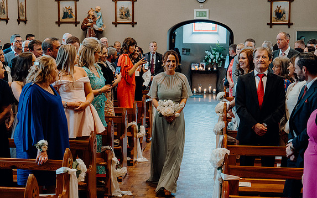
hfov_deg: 31.5
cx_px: 160
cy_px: 104
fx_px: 561
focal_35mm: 65
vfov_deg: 20.0
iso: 2000
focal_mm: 42
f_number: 3.2
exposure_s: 1/160
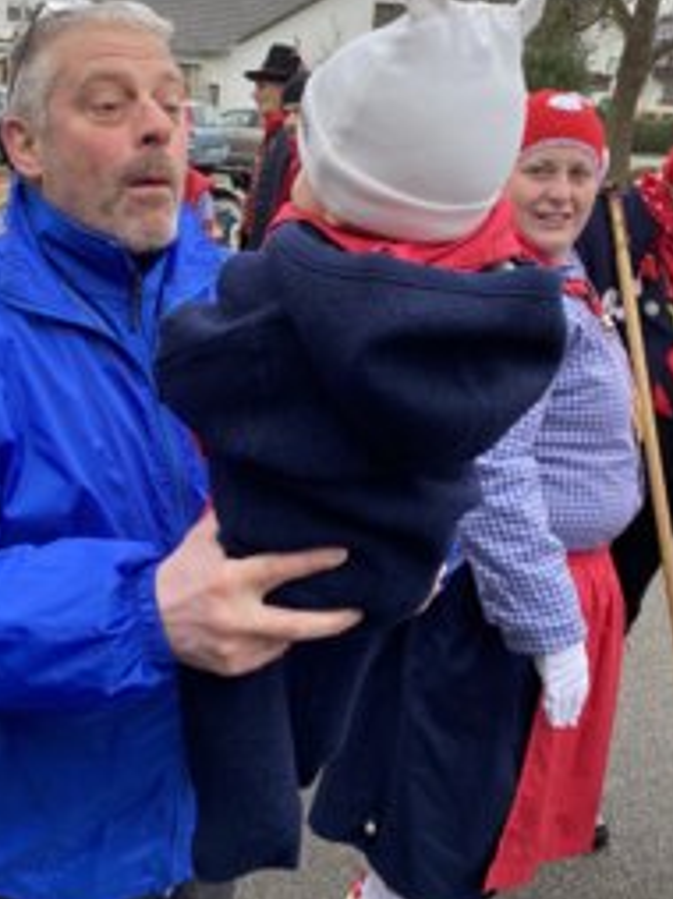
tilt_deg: -17.4
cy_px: 400
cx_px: 163
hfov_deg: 34.3
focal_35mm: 41
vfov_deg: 45.7
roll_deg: -5.8
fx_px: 1065
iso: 32
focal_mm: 4.25
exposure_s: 1/149
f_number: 1.8
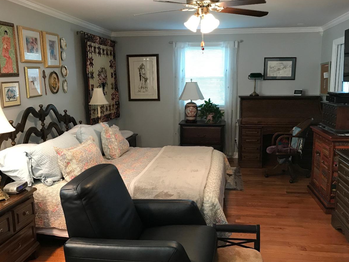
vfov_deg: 41.7
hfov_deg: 54.0
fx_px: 343
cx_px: 177
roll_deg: +0.4
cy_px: 146
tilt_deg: -9.8
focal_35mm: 34
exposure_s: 1/15
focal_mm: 3.99
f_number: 1.8
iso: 64
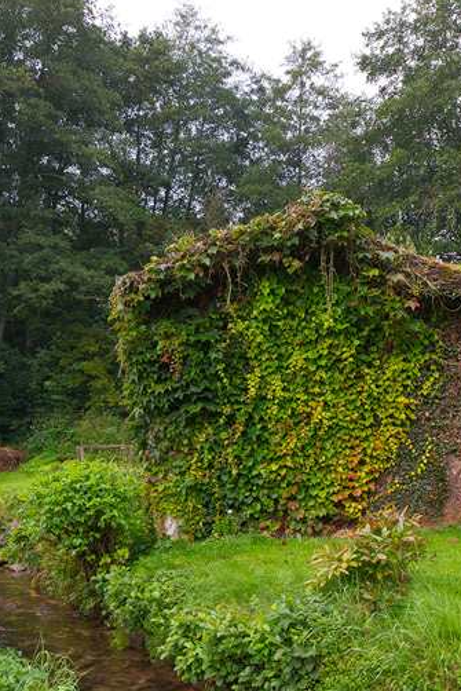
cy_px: 453
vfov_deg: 44.8
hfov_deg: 31.0
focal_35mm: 43
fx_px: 825
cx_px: 167
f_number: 8
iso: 800
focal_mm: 24
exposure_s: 1/160
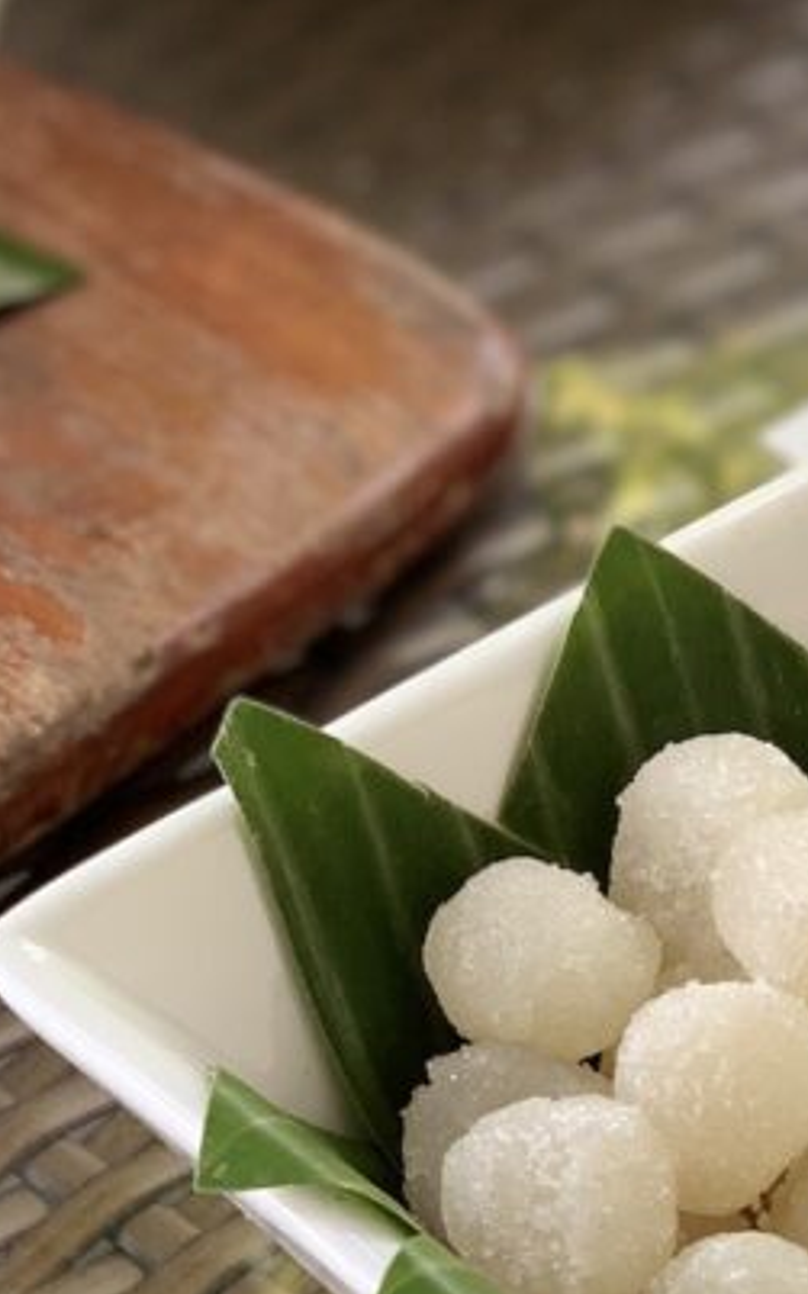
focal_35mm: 128
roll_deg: +0.4
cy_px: 594
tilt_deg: -37.6
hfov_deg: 10.1
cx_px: 905
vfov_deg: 16.3
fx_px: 4513
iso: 64
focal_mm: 6
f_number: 2.4
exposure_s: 1/122
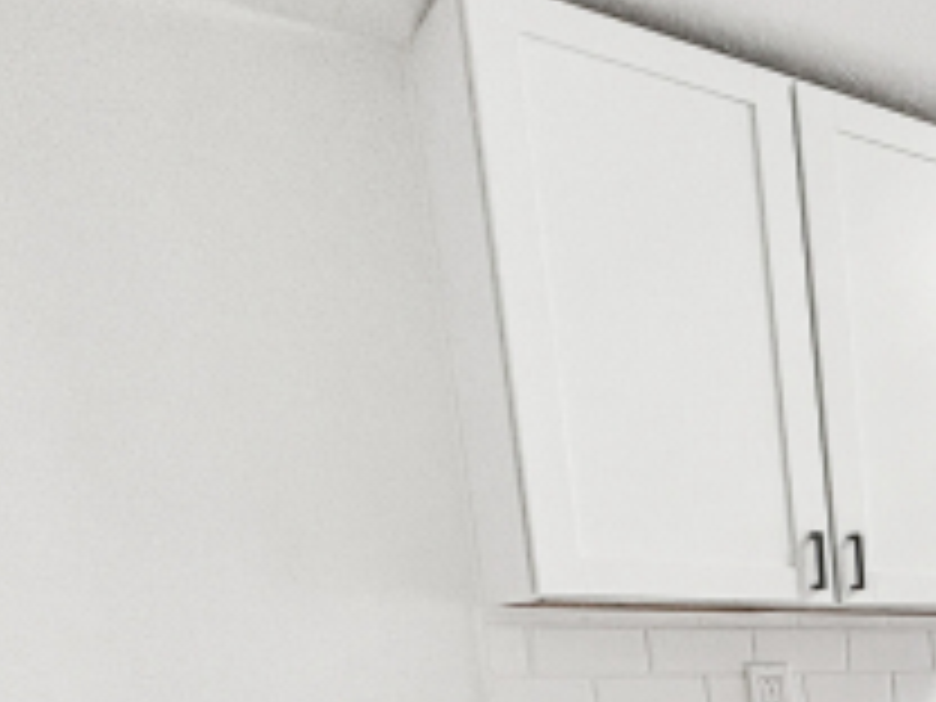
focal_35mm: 45
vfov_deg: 27.9
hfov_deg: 26.8
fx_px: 1217
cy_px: 855
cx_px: 1465
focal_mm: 2.2
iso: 250
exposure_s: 1/120
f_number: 2.2
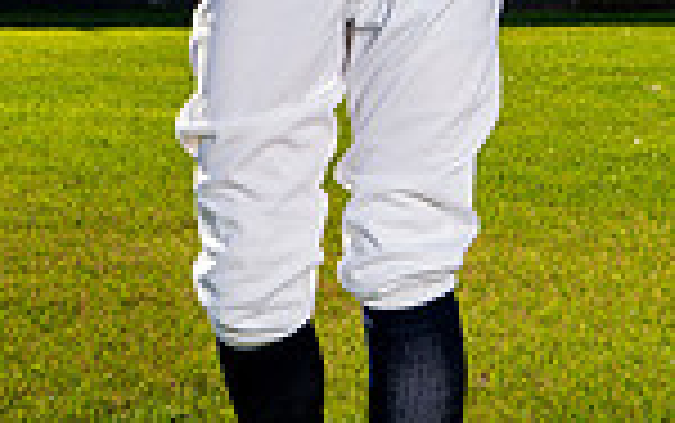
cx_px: 230
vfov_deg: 10.7
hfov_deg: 19.4
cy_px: -536
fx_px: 1970
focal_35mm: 107
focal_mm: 35
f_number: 7.1
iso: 64
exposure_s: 1/250
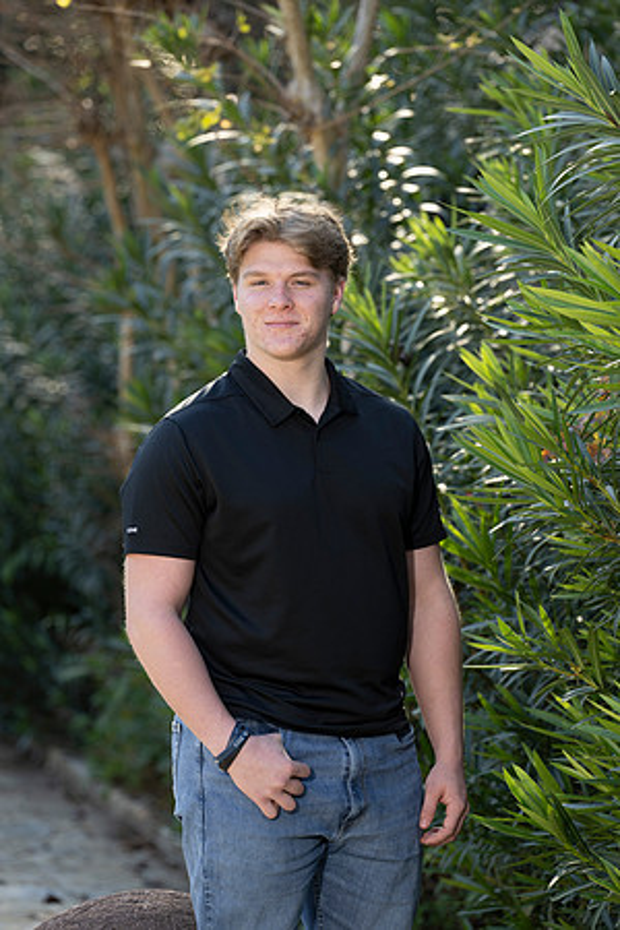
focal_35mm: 185
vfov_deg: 11.1
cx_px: 310
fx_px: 4779
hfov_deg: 7.4
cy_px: 465
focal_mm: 185
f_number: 5
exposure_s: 1/160
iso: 200
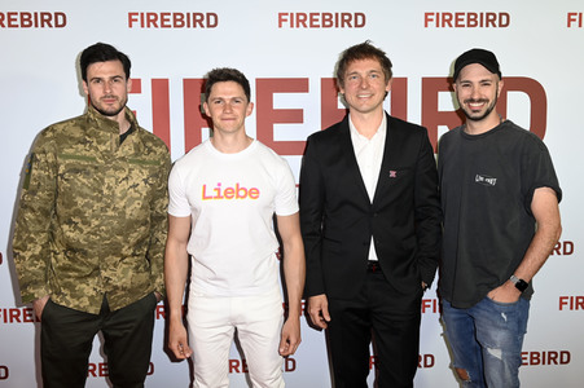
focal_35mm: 32
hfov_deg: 58.8
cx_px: 292
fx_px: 519
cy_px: 194
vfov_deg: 41.1
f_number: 5.6
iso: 640
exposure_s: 1/250
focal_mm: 32
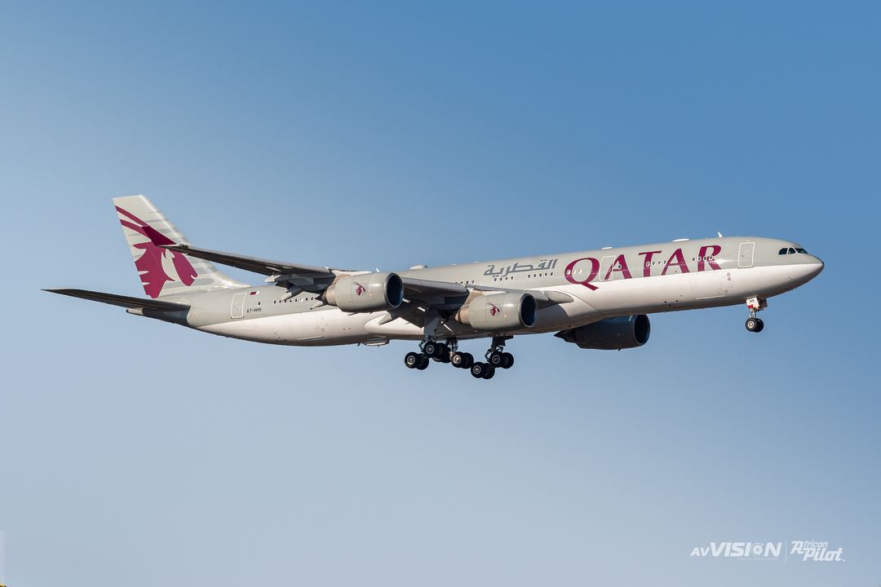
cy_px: 321
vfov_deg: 3.5
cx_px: 468
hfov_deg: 5.2
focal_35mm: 397
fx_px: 9710
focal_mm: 220
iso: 200
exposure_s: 1/400
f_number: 10
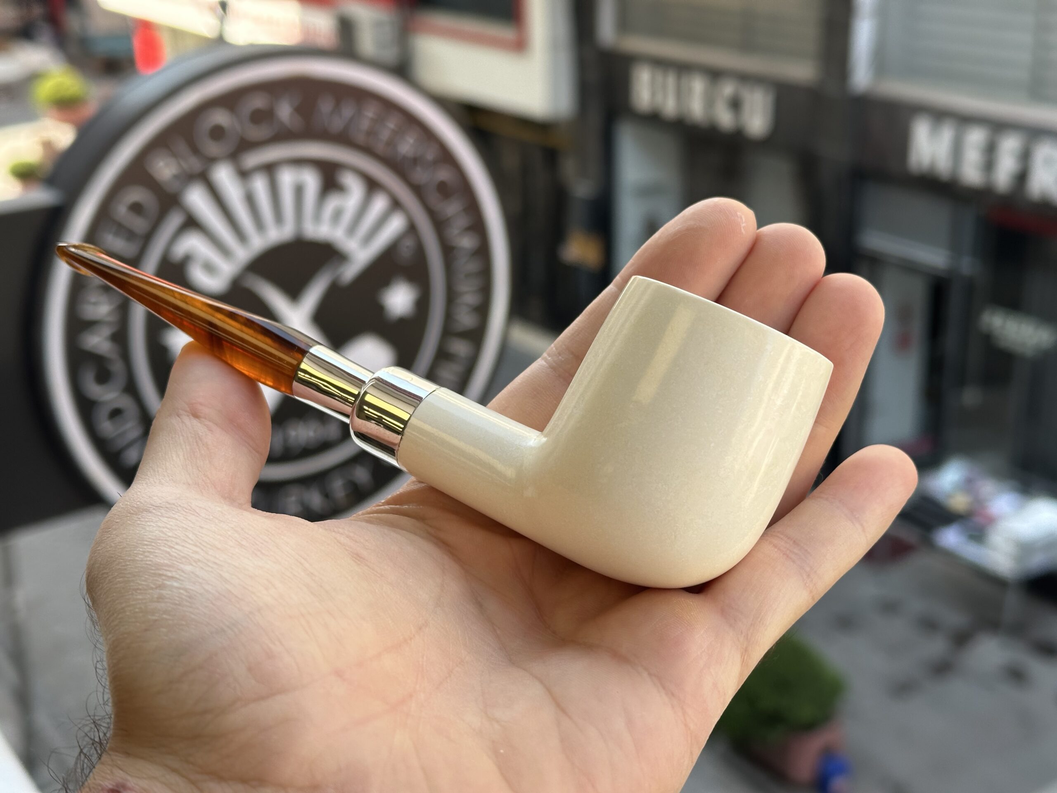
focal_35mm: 48
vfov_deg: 30.3
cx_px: 528
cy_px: 396
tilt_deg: -19.3
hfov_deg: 39.7
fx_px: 1466
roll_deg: +0.8
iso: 64
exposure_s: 1/516
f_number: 1.78
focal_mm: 6.86
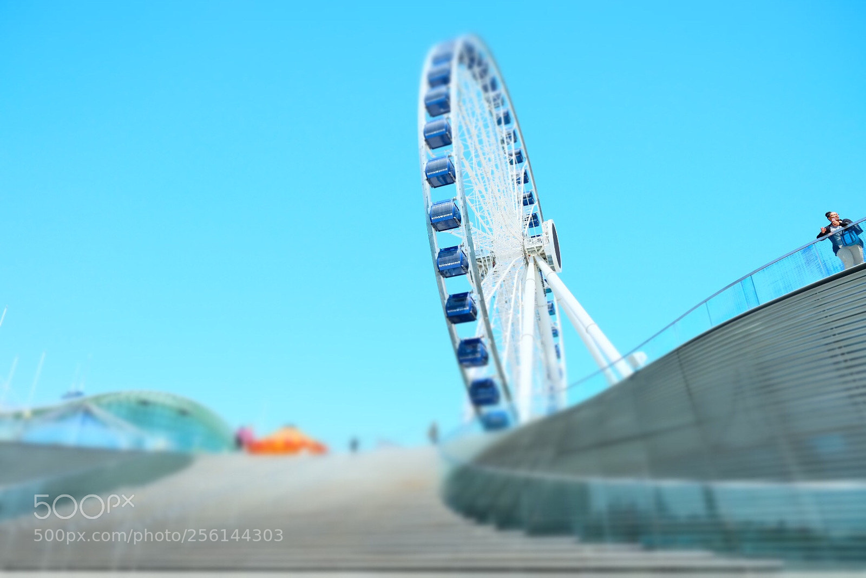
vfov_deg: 59.5
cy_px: 289
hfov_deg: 81.2
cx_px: 433
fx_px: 505
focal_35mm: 21
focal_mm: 14
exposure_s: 1/500
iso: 800
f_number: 5.6
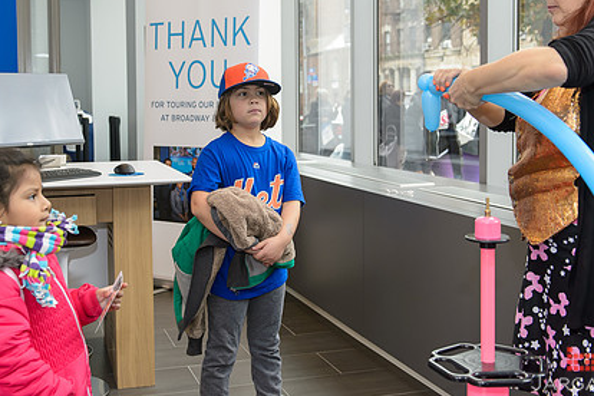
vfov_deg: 27.4
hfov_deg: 40.2
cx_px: 253
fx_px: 808
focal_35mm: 49
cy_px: 145
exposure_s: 1/125
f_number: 3.5
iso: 640
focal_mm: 35
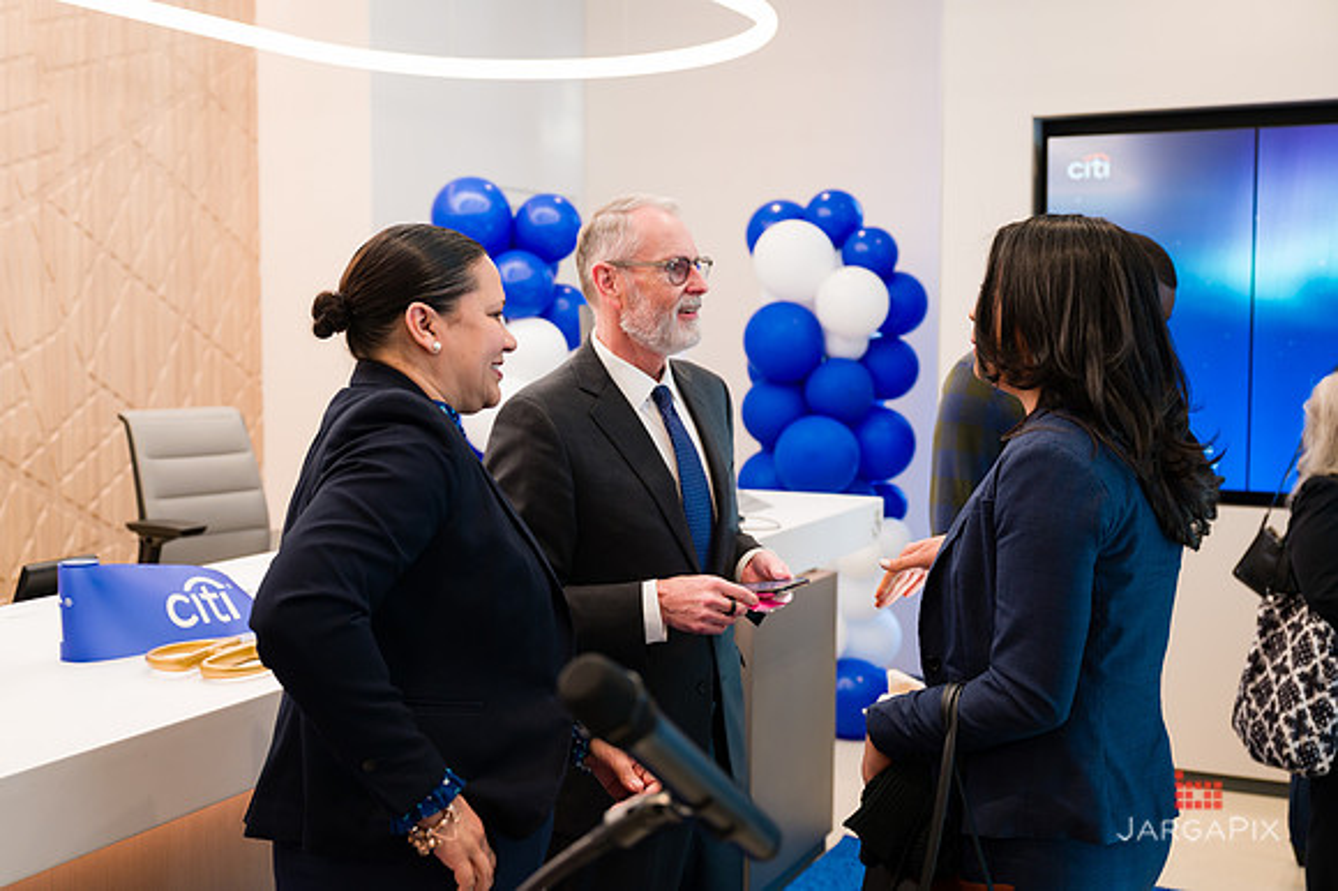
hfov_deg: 47.5
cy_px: 429
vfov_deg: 32.7
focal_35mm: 41
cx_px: 645
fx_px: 1518
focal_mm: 39
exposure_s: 1/200
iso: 500
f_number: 3.2
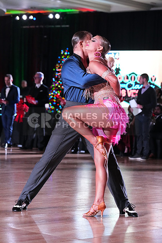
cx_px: 81
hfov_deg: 11.8
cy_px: 122
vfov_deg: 17.6
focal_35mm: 116
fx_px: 782
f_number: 5
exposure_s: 1/400
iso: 10000
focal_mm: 116
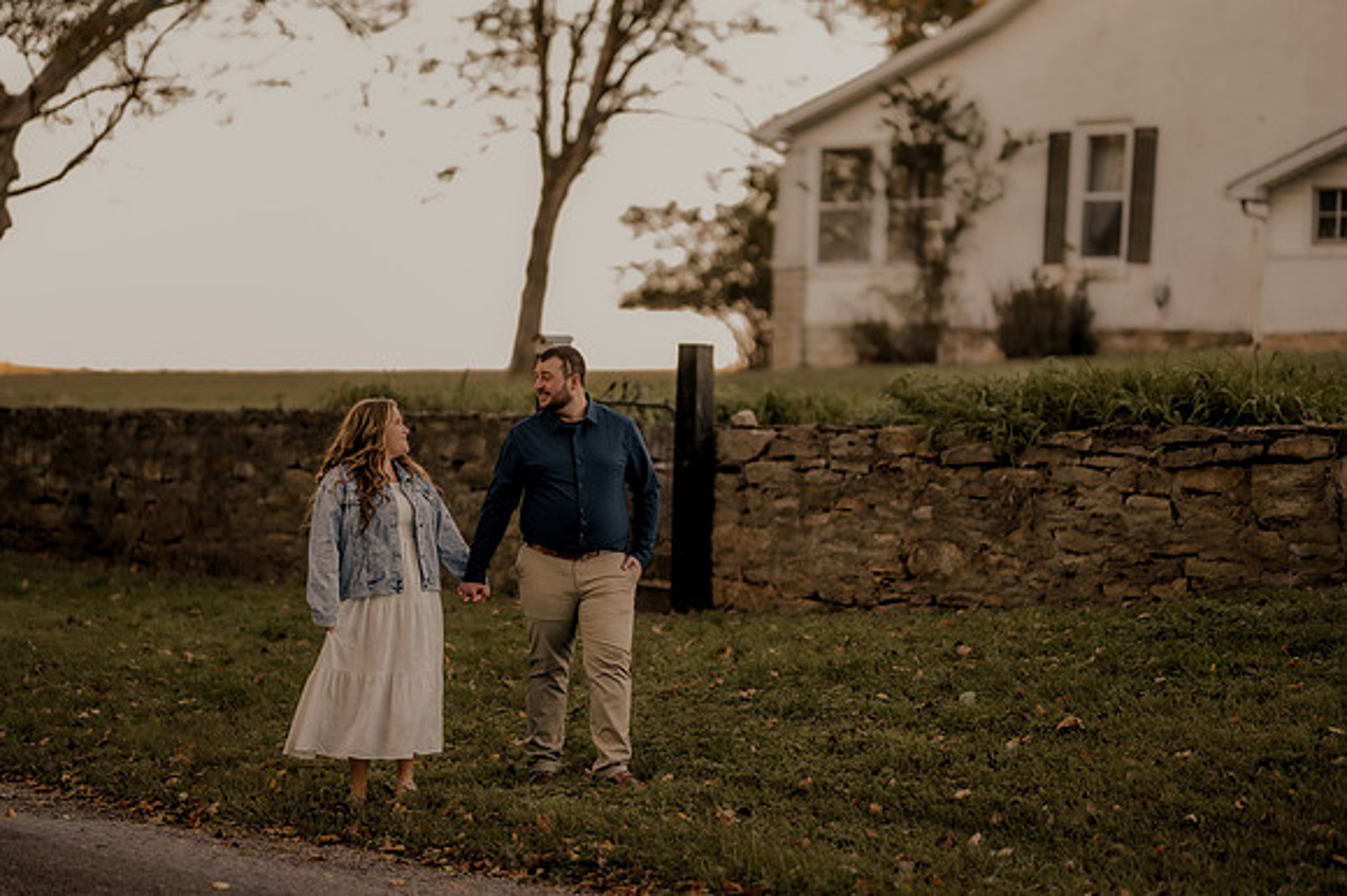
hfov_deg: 23.9
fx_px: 3178
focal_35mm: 85
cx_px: 674
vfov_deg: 16.1
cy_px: 448
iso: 50
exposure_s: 1/160
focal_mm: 85
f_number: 1.4
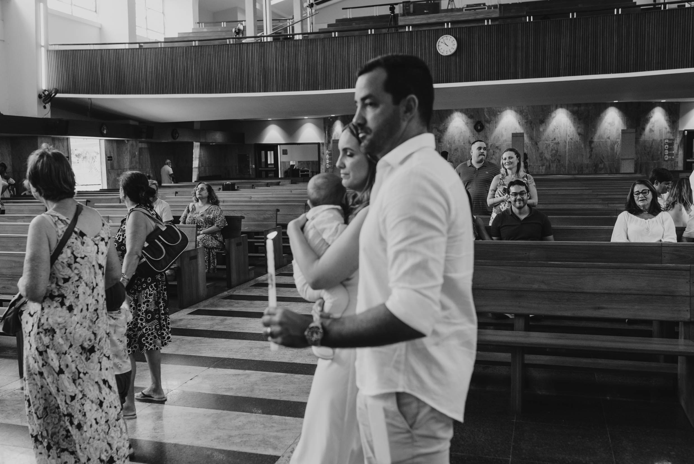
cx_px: 347
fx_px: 675
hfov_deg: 54.4
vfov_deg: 37.9
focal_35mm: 35
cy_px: 232
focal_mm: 35
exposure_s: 1/250
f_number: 4
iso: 800
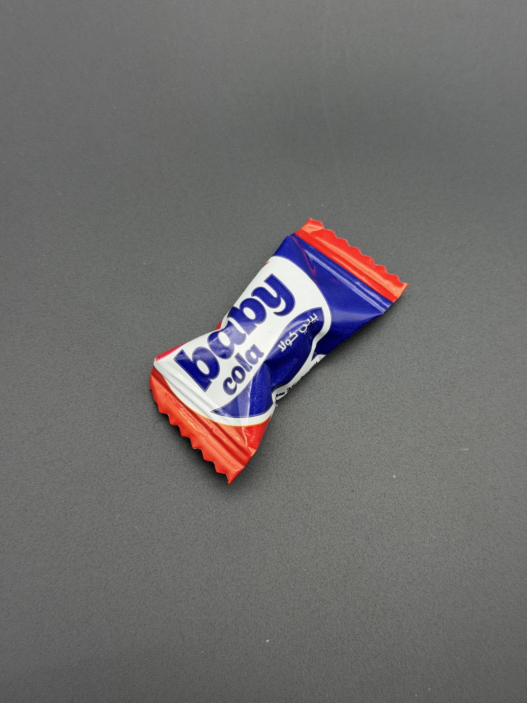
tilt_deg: -70.2
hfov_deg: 30.3
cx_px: 264
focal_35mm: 48
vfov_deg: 39.7
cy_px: 352
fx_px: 974
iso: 100
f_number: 1.78
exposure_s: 1/100
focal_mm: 6.76
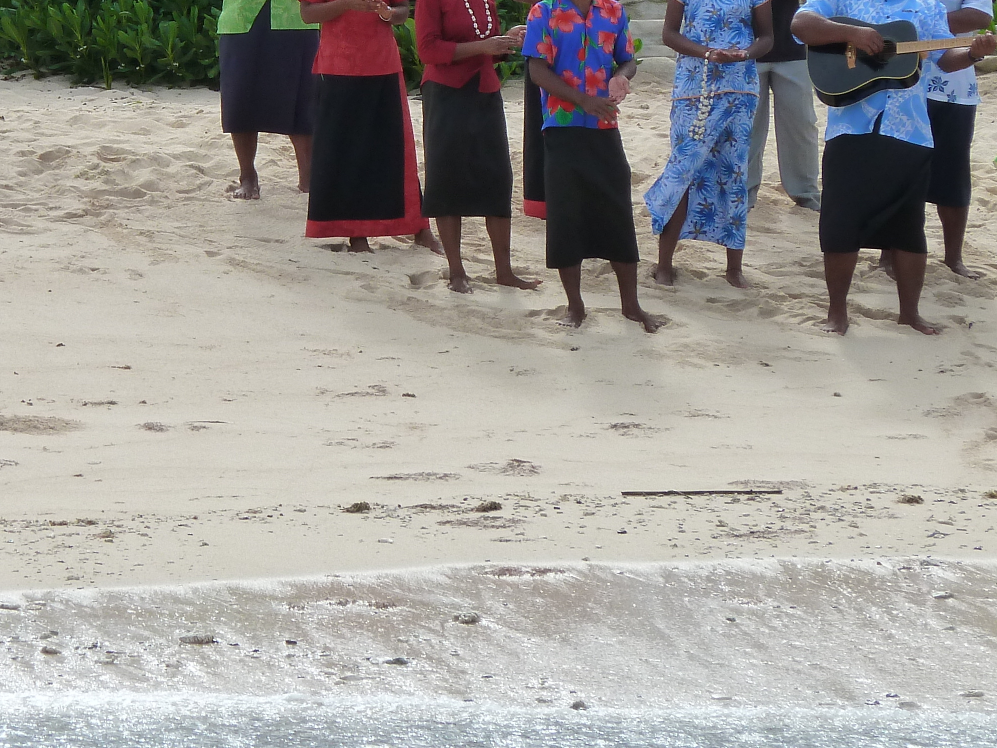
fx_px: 10512
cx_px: 314
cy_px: 58
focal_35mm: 365
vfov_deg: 4.1
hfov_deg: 5.4
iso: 125
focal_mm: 29.9
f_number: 5
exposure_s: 1/400
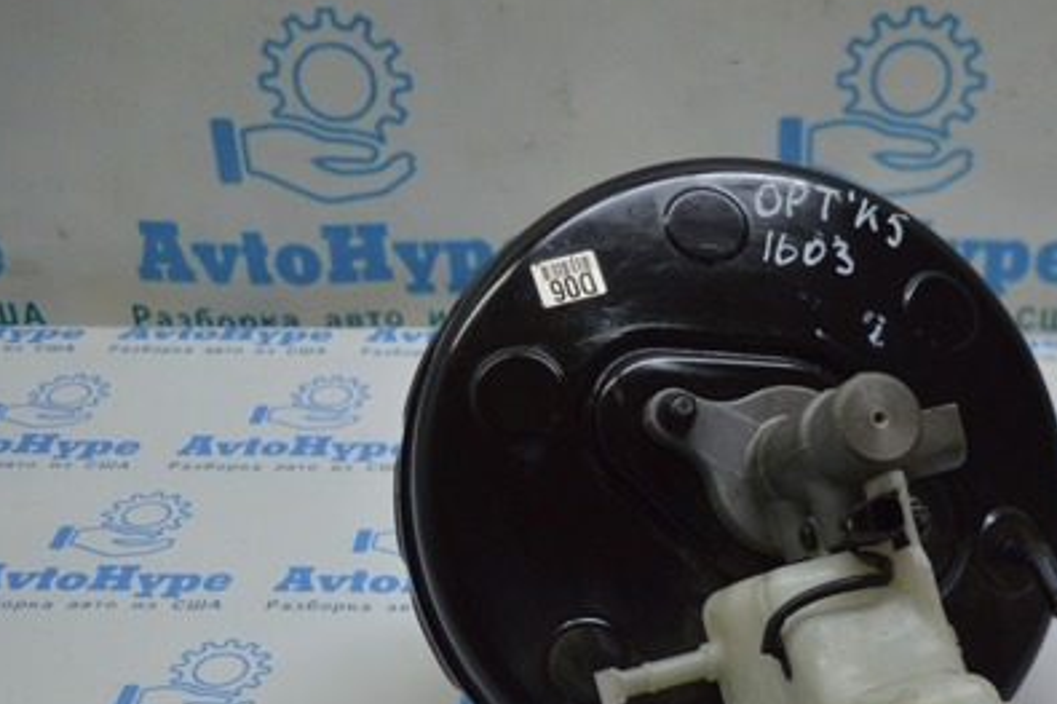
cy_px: 526
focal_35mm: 56
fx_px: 1638
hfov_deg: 35.3
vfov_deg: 24.0
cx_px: 739
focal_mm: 23
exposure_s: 1/160
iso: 400
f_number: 3.8
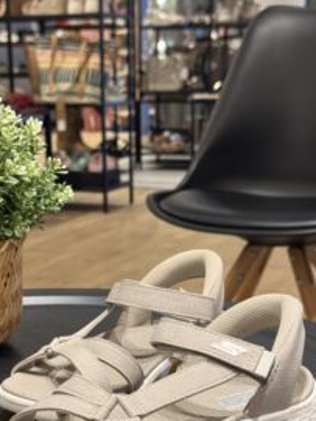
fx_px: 863
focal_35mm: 71
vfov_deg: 27.1
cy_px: 307
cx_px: 129
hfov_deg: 20.7
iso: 200
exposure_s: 1/50
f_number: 1.78
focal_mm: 6.76
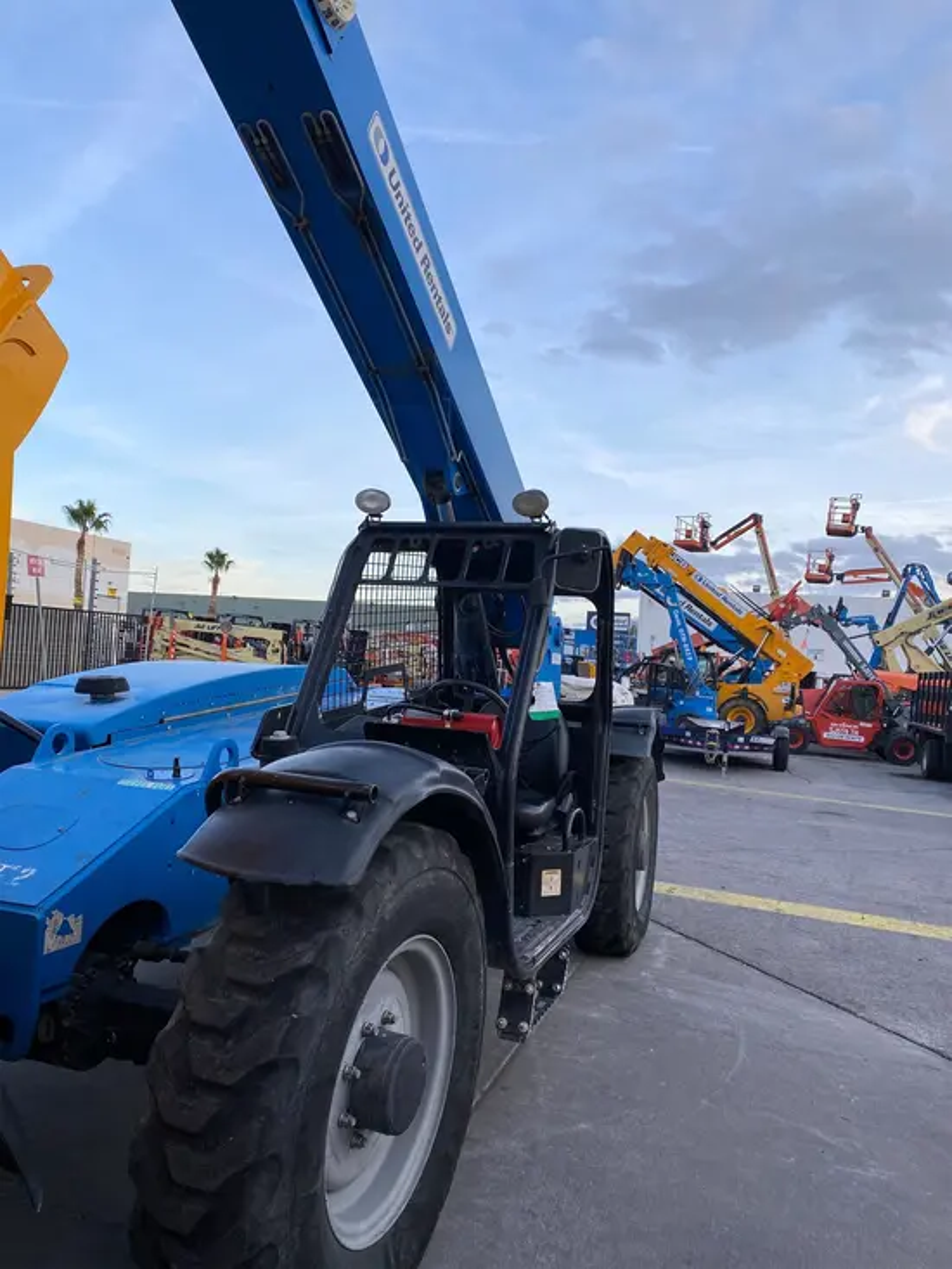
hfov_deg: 53.1
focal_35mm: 26
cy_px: 634
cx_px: 476
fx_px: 953
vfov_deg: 67.3
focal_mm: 4.25
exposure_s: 1/552
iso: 32
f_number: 1.8
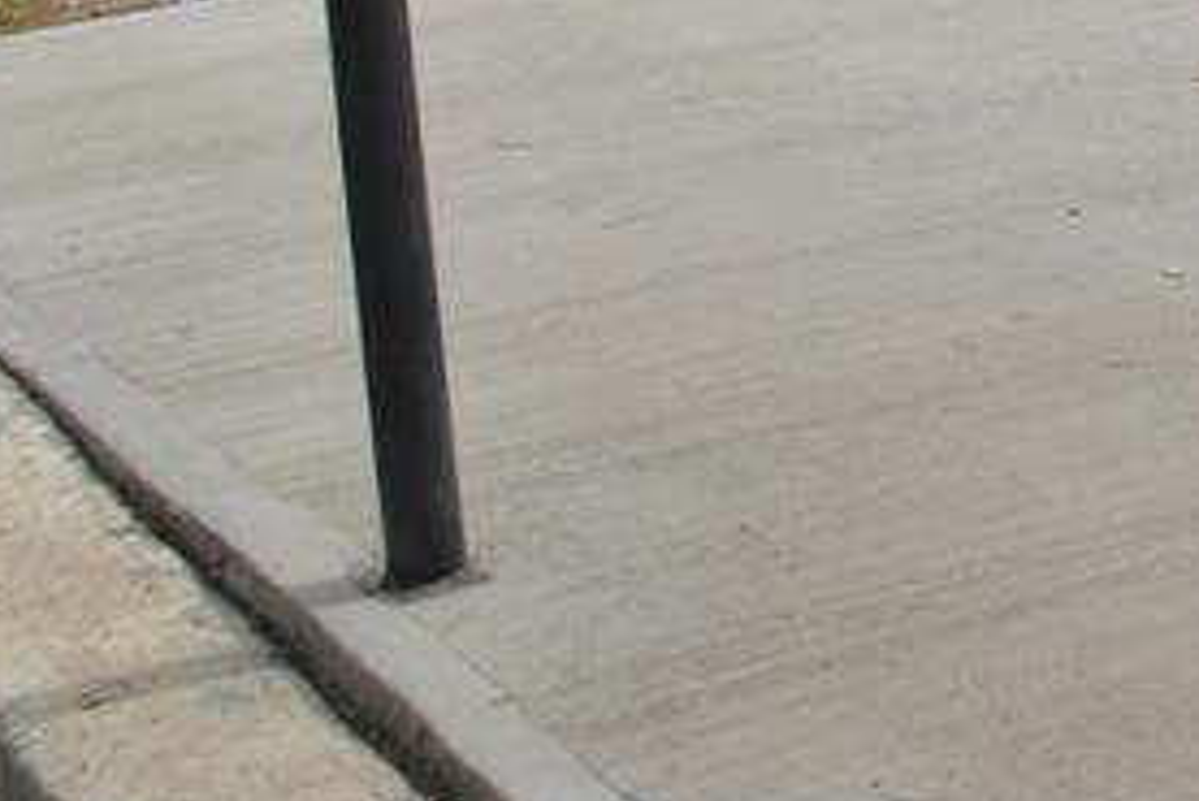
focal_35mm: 111
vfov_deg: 11.6
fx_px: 3699
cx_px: 2021
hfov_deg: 16.1
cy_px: -569
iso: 100
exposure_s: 1/320
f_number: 9
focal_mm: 20
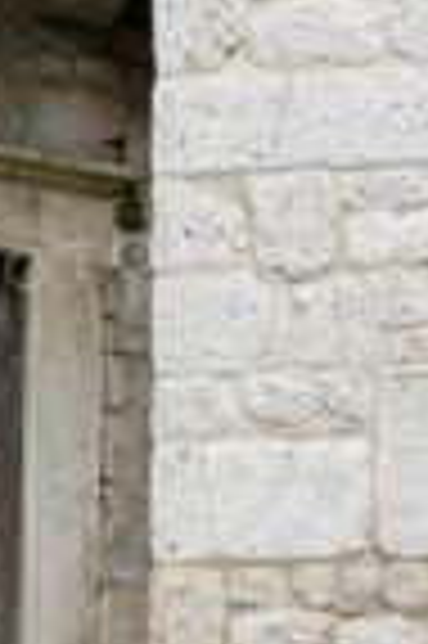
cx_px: 737
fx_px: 3700
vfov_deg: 9.3
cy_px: 1329
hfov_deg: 6.5
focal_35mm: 207
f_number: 5
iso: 160
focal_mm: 37
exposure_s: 1/125
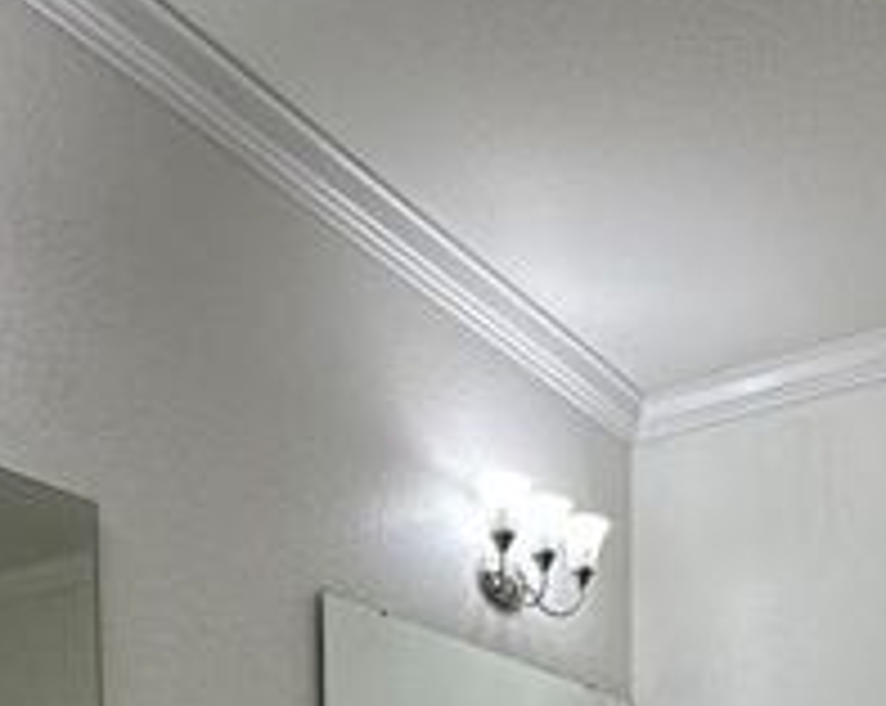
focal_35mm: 49
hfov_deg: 37.9
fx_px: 1283
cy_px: 1048
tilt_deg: -4.0
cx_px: 533
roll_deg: +0.0
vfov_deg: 24.3
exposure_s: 1/120
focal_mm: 2.22
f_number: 2.2
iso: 125
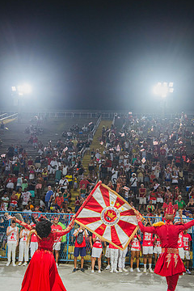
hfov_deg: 37.8
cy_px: 171
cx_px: 107
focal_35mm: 35
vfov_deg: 54.1
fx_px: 283
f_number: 4
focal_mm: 28
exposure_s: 1/320
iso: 1600
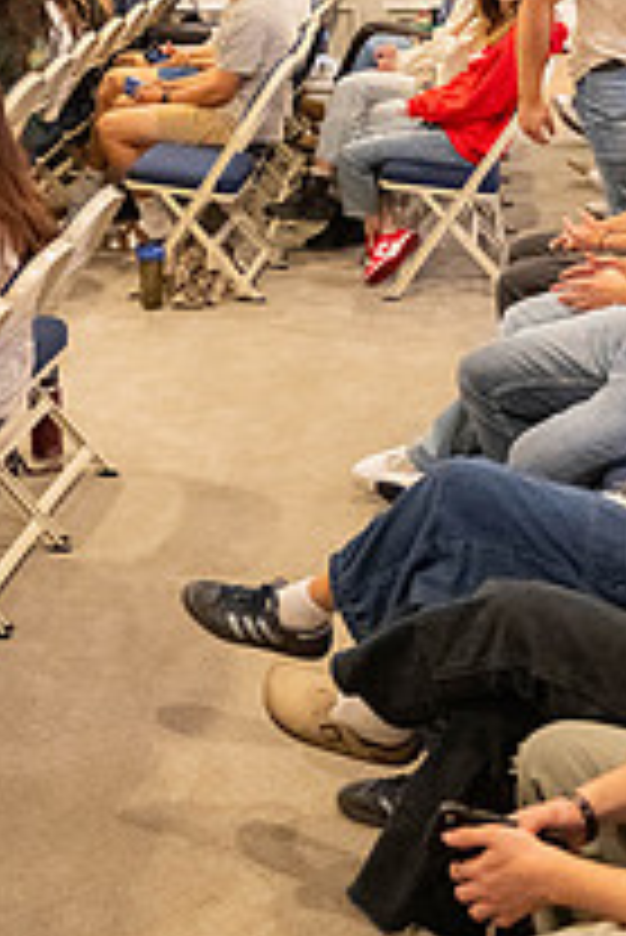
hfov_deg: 20.1
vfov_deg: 29.6
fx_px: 1745
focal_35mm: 67
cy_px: 245
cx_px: 99
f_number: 2.8
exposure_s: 1/320
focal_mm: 24
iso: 6400
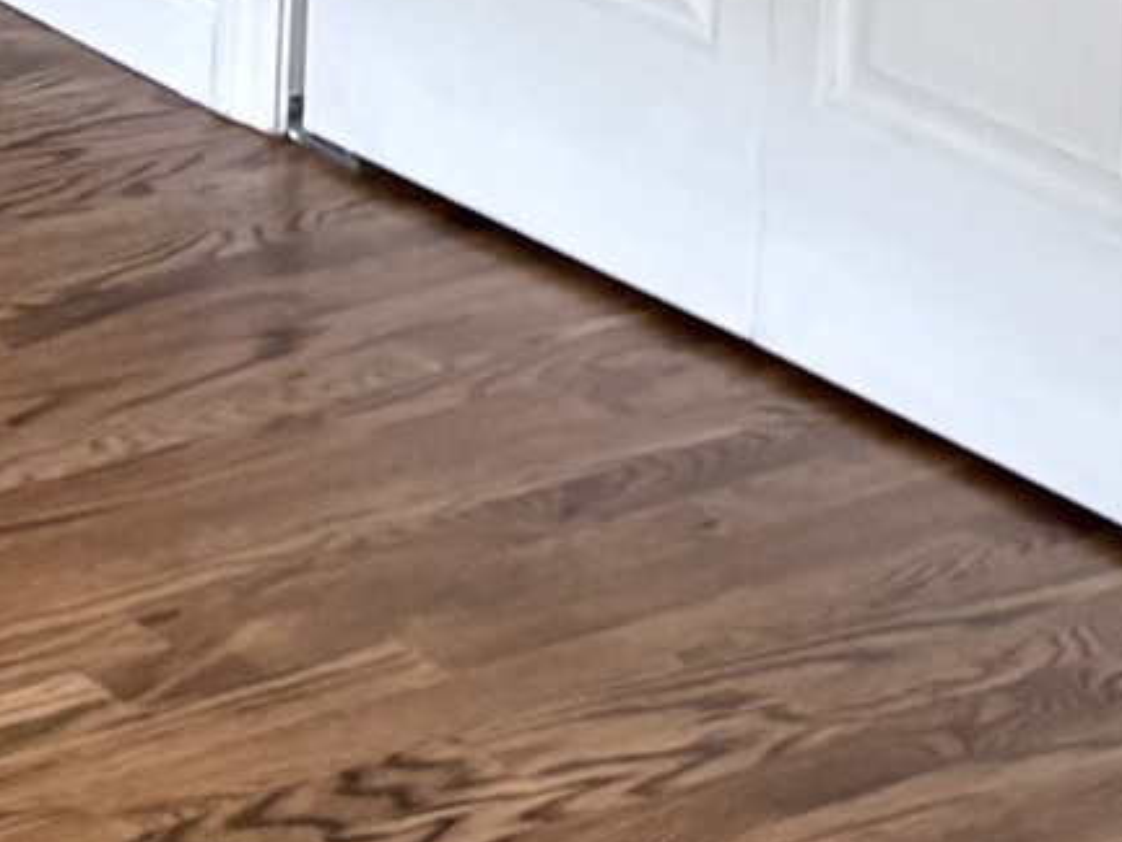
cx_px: -688
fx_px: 5996
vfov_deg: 7.2
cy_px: -1661
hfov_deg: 10.3
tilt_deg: -2.1
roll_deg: +0.3
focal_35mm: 185
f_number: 1.6
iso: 200
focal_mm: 5.96
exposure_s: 1/60
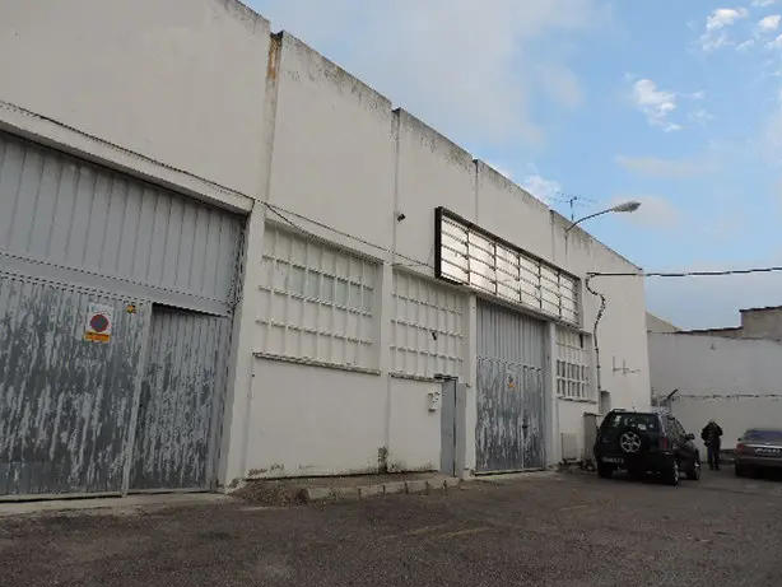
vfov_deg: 54.9
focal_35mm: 25
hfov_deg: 69.3
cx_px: 377
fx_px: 565
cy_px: 295
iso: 80
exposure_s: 1/320
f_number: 3
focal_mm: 4.3
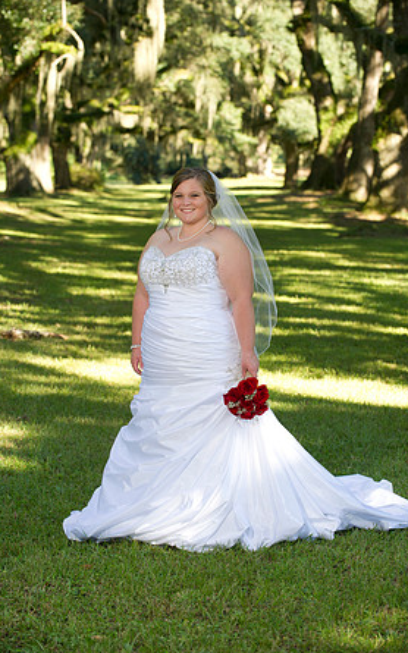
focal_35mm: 105
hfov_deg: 12.5
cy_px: 324
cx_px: 199
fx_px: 1869
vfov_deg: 19.8
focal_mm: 102
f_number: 4.5
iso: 400
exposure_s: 1/160
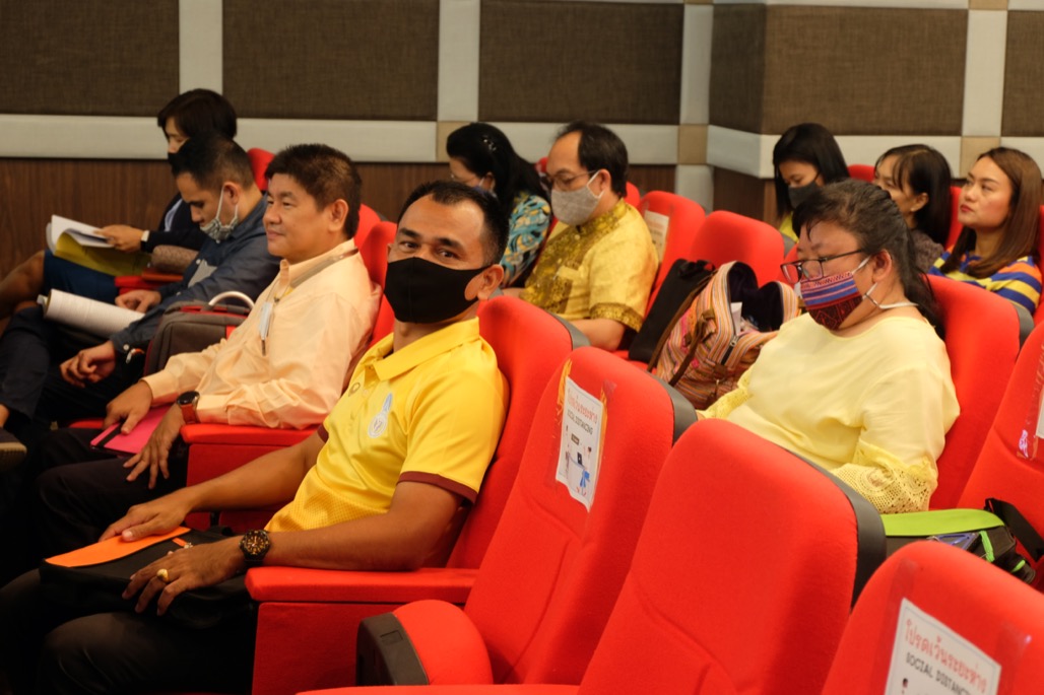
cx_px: 522
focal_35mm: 75
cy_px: 348
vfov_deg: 18.2
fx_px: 2175
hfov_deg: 27.0
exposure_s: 1/15
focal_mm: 50
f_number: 5.6
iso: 640
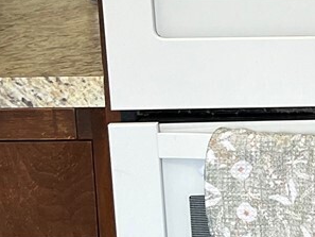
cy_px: -90
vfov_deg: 10.3
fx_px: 1274
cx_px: 728
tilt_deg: -10.2
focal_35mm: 140
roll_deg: -0.6
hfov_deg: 11.8
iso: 125
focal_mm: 5.1
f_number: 1.6
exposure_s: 1/120
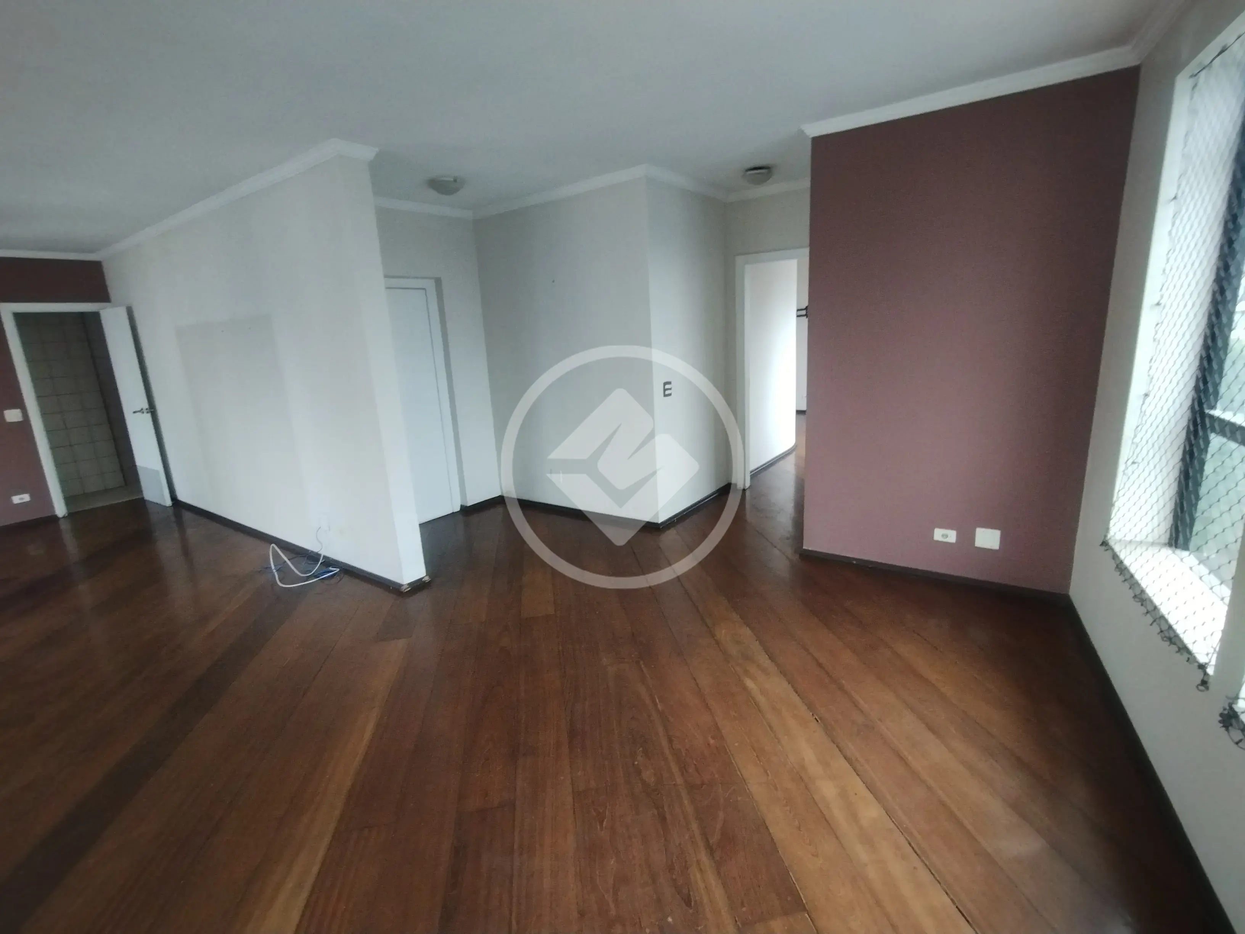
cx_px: 622
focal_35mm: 16
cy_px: 467
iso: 198
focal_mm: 1.66
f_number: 2.2
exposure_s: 1/60
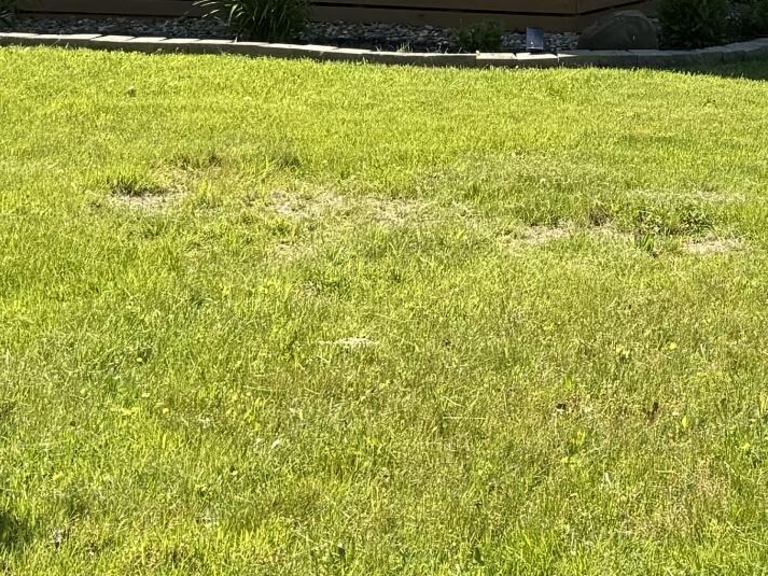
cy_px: -424
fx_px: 2241
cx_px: 591
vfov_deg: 13.3
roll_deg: -1.5
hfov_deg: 19.3
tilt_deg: +6.2
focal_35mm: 101
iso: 80
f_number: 1.78
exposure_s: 1/1560
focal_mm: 6.76
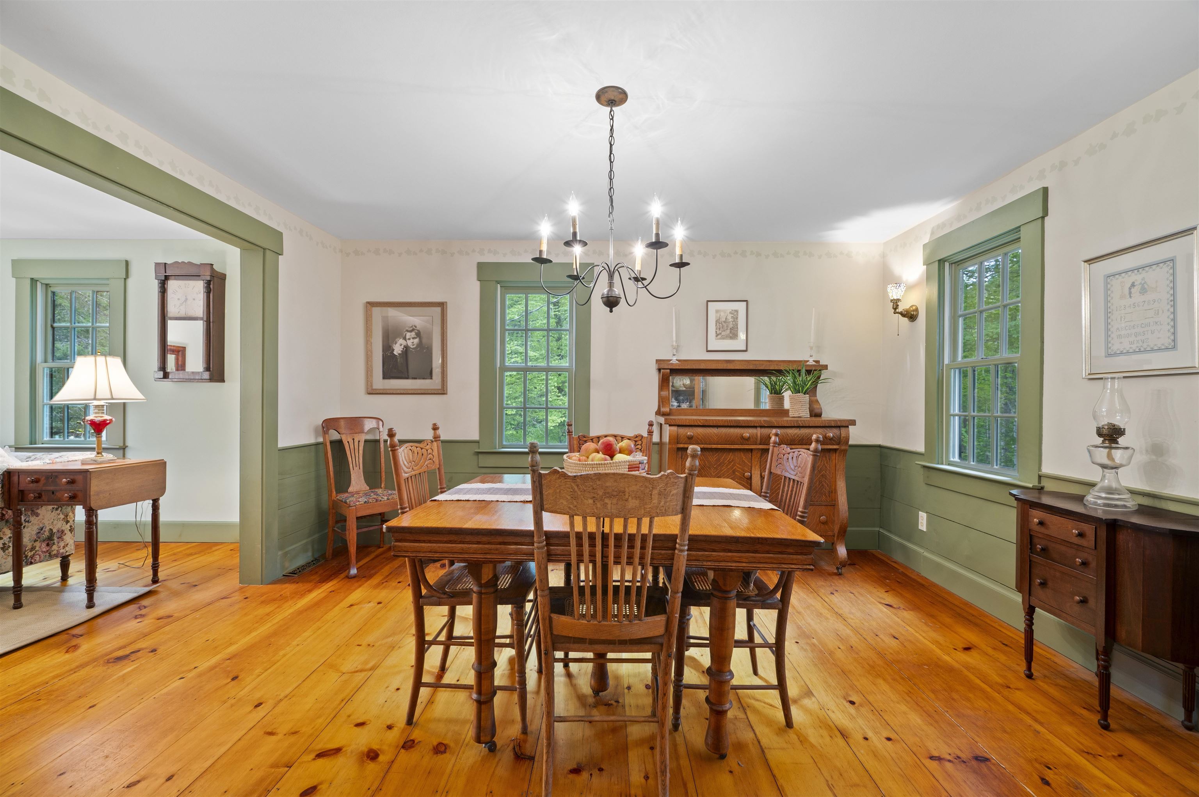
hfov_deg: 100.4
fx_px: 499
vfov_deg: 77.2
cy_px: 398
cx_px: 600
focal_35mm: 15
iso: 250
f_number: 7.1
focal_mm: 15
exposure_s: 6
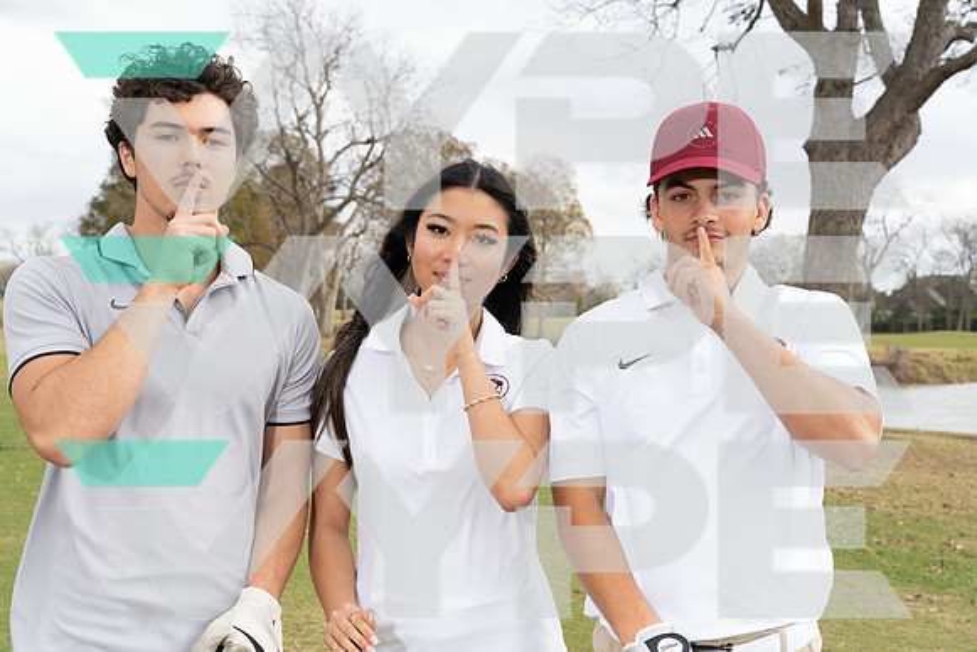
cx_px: 488
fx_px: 1303
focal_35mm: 48
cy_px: 326
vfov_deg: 28.1
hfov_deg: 41.1
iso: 400
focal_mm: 48
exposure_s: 1/250
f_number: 8
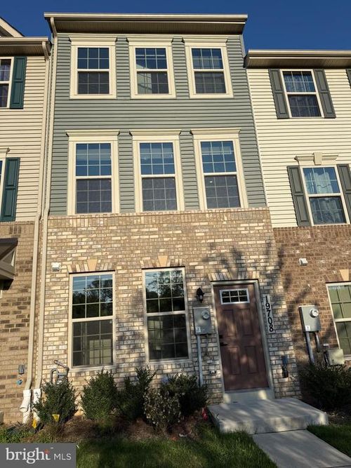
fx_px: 325
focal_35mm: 24
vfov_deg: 71.6
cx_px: 176
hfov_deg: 56.8
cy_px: 234
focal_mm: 6.76
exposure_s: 1/4405
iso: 80
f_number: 1.78
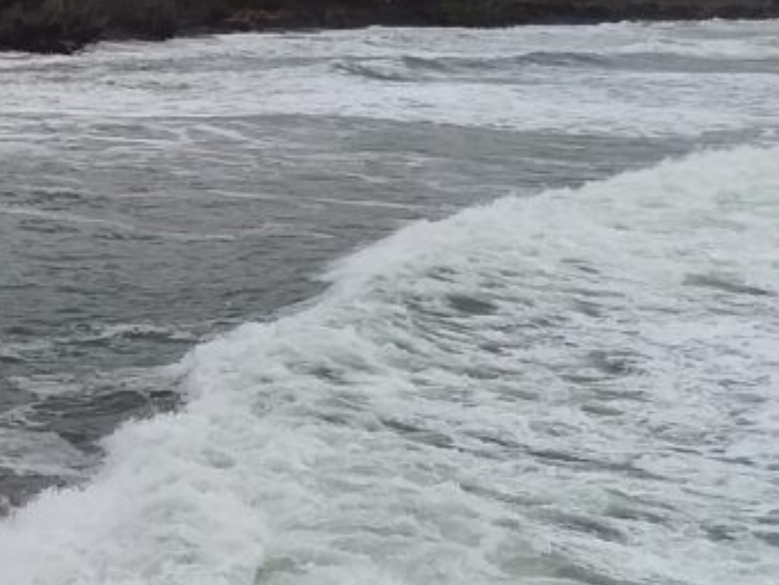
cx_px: -178
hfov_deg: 22.1
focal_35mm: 81
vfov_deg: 18.1
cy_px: 409
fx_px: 1823
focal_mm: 2.91
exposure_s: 1/997
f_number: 1.9
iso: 50
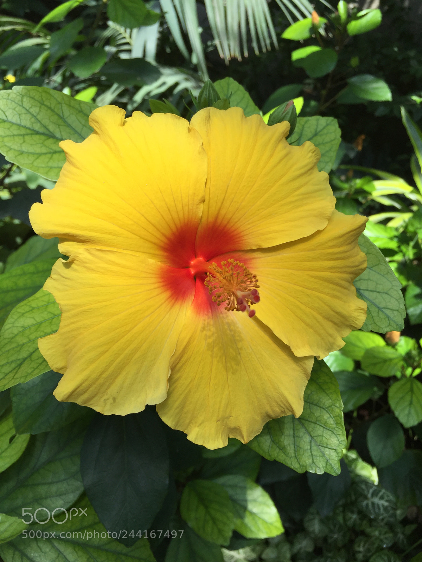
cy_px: 281
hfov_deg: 48.2
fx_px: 471
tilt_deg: -22.1
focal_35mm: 29
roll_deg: -2.1
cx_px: 211
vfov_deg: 61.7
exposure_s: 1/514
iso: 32
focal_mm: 4.15
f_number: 2.2
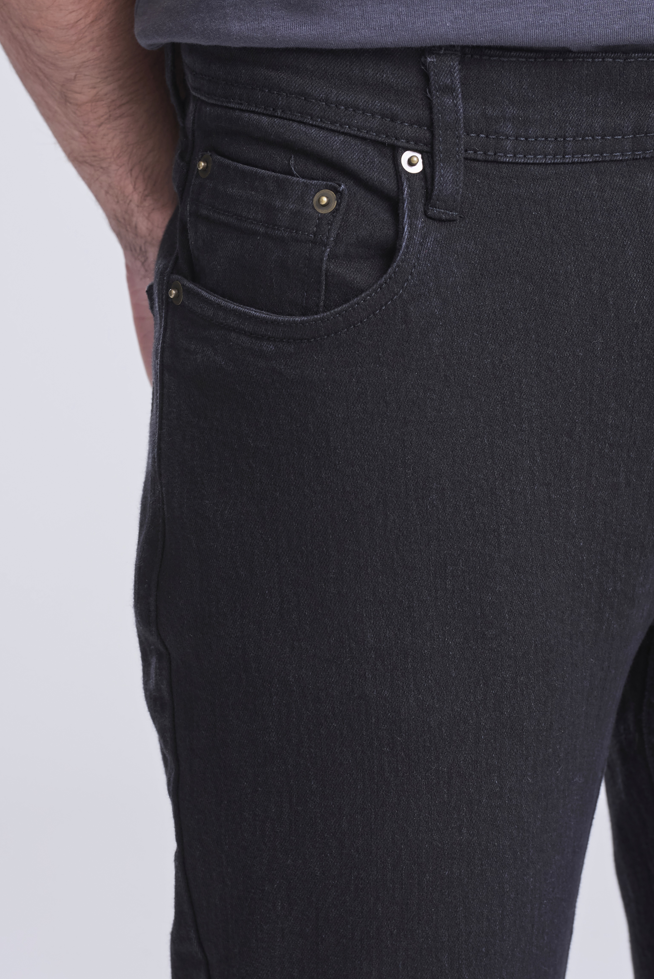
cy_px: 462
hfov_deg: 5.4
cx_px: 279
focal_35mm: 254
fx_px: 6915
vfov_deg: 8.1
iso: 400
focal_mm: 200
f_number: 10
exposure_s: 1/160
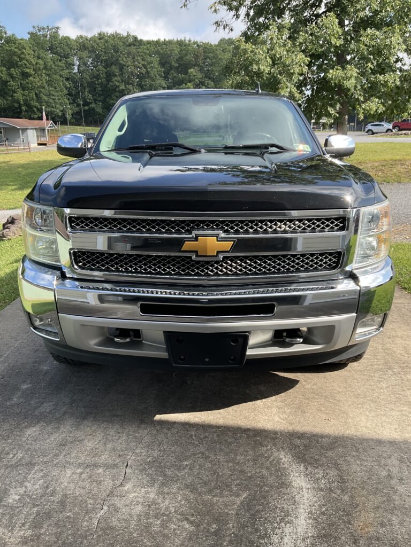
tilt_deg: -16.9
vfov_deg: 61.7
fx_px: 459
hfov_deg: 48.2
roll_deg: -0.8
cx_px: 206
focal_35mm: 29
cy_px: 274
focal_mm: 3
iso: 16
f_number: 1.8
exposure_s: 1/534
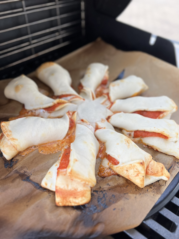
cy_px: 120
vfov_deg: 67.3
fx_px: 179
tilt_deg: -43.4
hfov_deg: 53.1
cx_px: 90
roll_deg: -7.4
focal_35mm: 26
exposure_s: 1/411
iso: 50
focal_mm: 5.7
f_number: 1.5
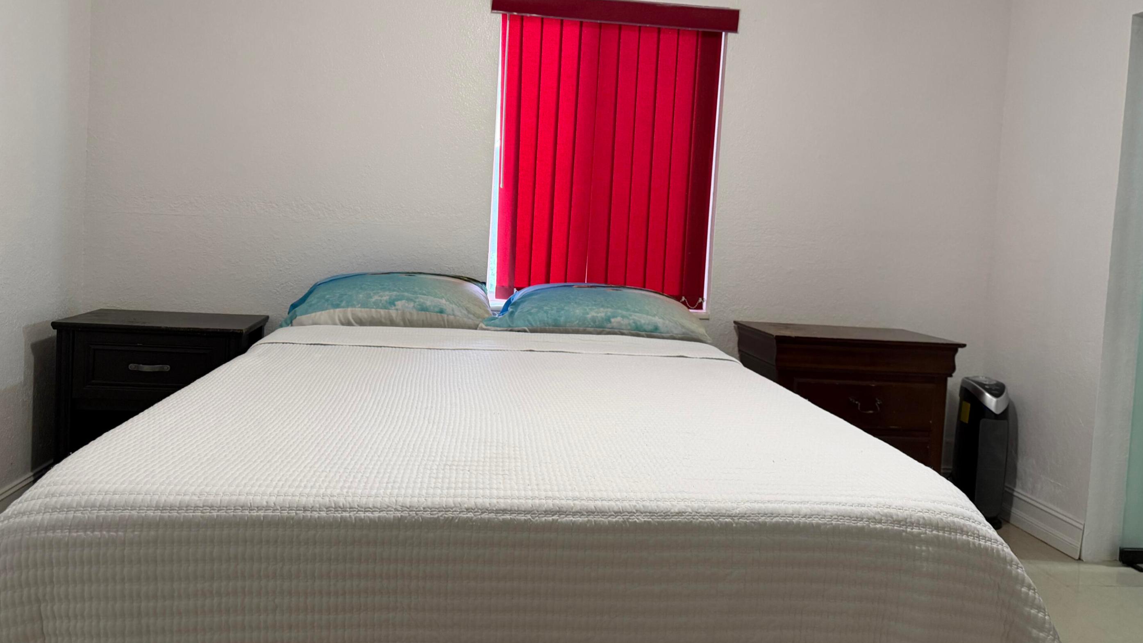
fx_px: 818
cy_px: 265
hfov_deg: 69.8
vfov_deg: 42.7
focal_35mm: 27
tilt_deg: -1.6
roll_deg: -1.9
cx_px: 557
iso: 400
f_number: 1.78
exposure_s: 1/60
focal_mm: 6.76
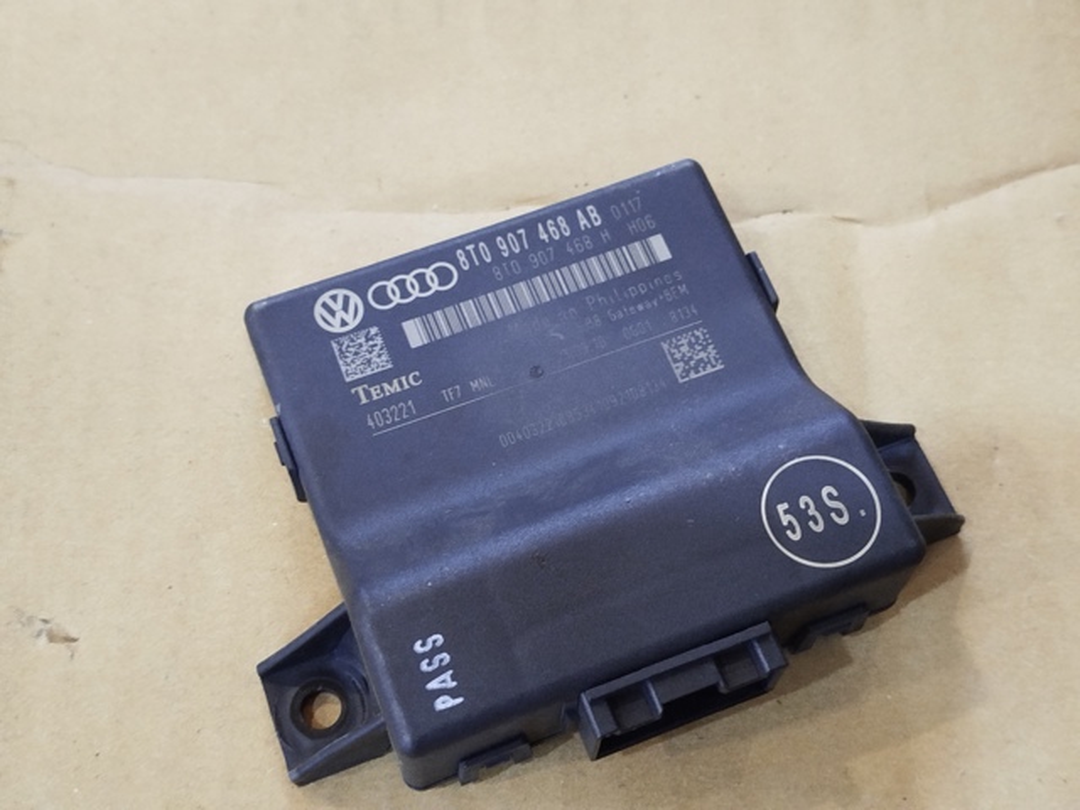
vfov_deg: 30.3
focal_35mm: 48
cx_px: 540
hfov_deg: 39.7
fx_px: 1498
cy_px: 405
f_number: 1.7
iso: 500
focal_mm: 5.31
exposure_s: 1/33
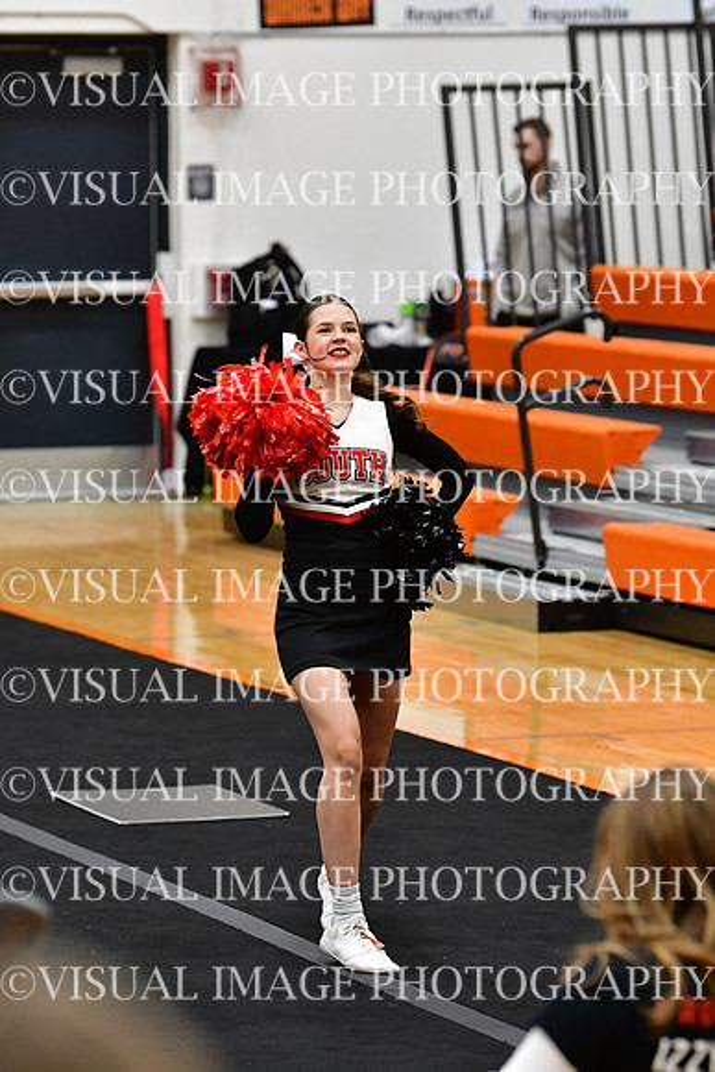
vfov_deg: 10.2
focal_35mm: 202
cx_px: 358
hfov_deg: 6.8
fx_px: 6014
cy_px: 536
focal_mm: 135
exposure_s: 1/500
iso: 4000
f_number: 3.5
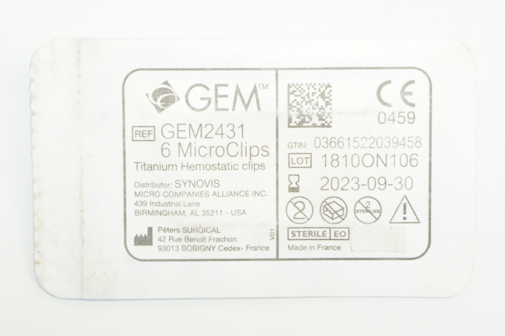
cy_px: 168
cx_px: 252
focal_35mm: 82
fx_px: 1156
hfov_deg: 24.6
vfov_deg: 16.5
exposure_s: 1/15
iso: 400
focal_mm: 55
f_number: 10
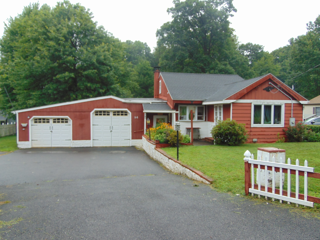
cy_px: 120
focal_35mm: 30
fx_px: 277
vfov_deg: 46.8
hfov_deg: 60.0
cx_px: 160
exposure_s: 1/160
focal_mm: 5.4
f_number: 3.1
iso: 80
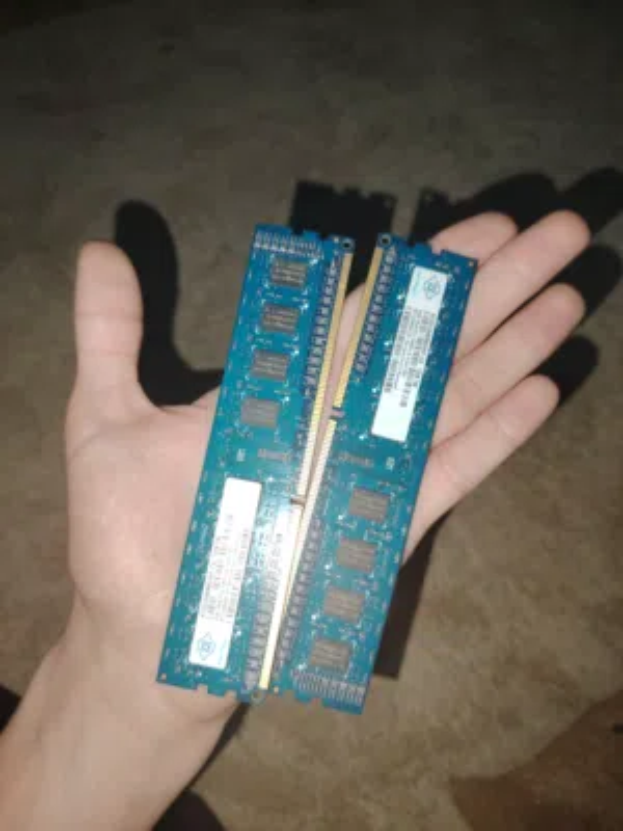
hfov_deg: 56.8
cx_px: 312
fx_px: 576
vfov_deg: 71.6
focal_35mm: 24
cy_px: 416
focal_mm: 5.25
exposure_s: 1/50
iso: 283
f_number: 1.75
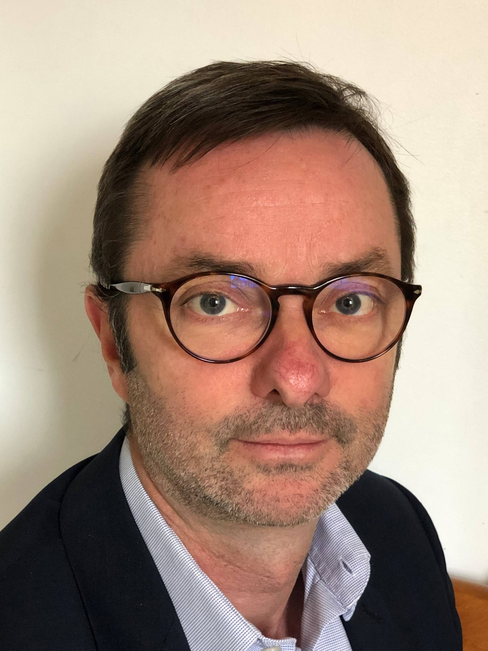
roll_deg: -0.5
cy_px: 326
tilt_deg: -10.7
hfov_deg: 28.0
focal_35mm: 52
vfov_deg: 36.8
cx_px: 244
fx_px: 977
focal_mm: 6
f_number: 2.4
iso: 160
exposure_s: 1/17
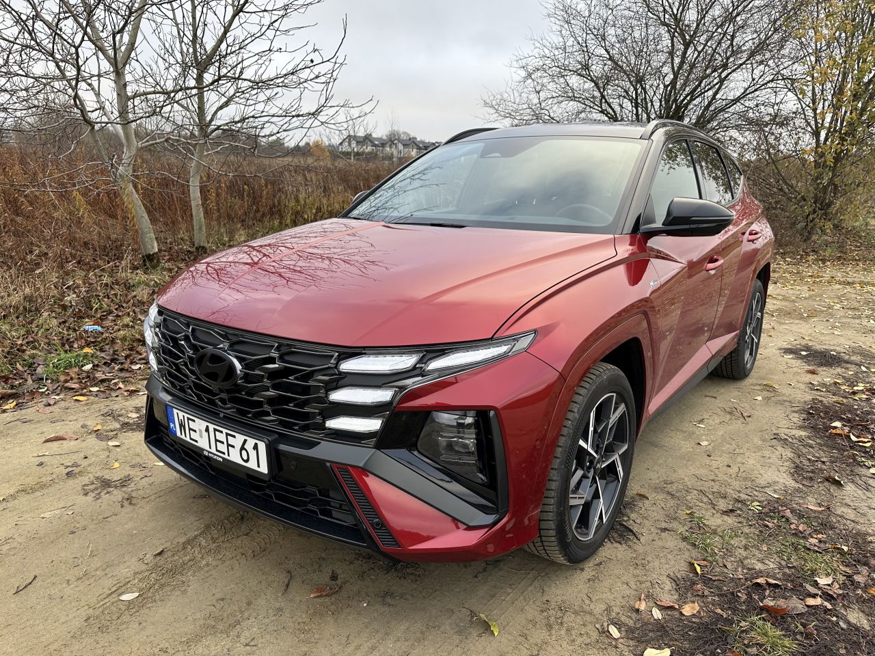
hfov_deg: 71.6
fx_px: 607
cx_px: 438
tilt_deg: -17.0
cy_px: 328
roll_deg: -2.7
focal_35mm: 24
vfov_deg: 56.8
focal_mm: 6.86
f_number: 1.78
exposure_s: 1/256
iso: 80
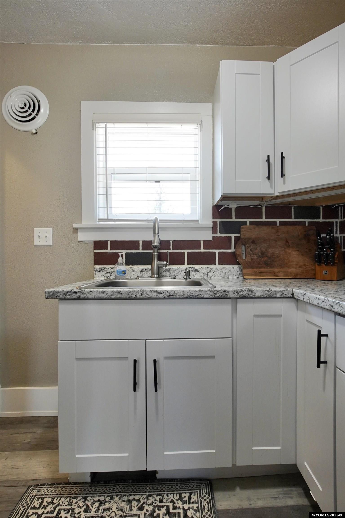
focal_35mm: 16
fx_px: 230
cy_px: 259
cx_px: 172
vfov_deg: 96.7
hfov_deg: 73.7
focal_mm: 11
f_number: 4
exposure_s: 1/160
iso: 800
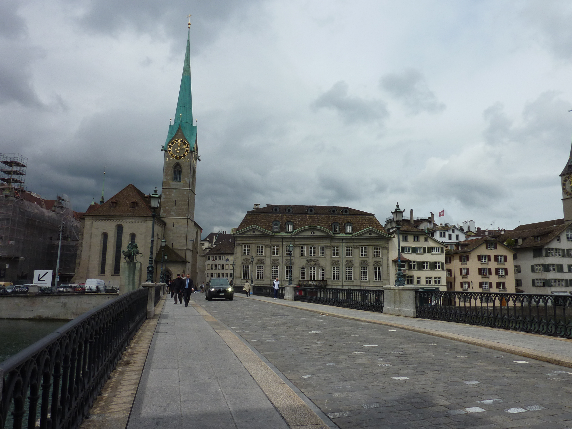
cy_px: 214
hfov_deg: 69.4
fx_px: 413
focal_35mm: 25
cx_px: 286
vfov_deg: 54.9
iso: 80
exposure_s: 1/640
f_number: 5.6
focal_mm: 4.1
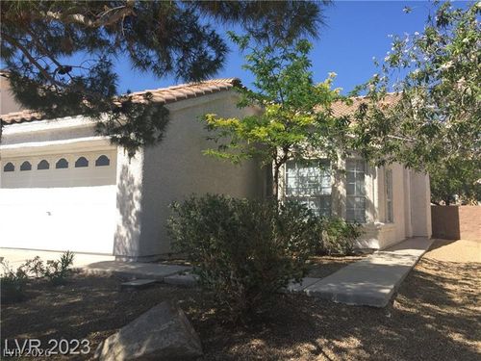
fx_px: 403
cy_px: 180
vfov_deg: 48.2
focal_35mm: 29
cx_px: 240
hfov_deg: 61.7
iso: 32
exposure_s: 1/1319
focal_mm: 4.15
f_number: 2.2
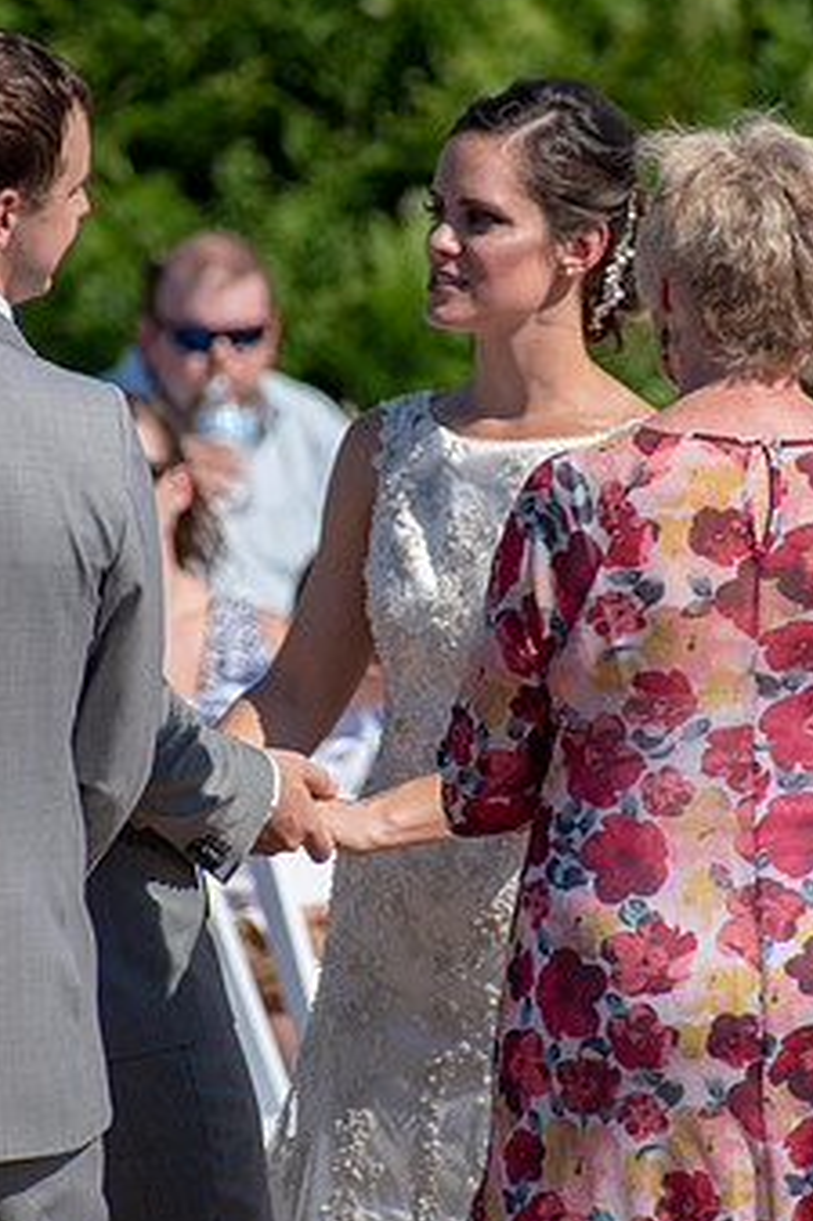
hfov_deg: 2.3
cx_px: 452
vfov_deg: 3.4
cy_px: 582
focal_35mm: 600
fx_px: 20344
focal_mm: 300
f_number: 6.3
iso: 400
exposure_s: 1/2000
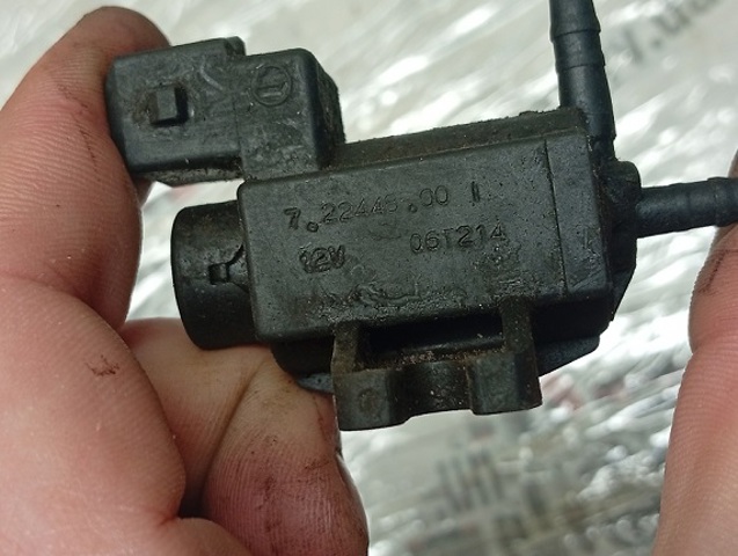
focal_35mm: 52
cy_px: 278
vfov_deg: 28.1
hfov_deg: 36.8
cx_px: 369
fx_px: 1111
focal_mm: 3.96
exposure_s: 1/50
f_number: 1.8
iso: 173
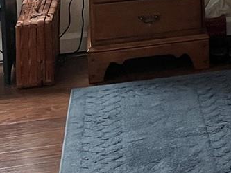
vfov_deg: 10.8
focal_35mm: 125
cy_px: -178
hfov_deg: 14.5
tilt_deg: -5.1
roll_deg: +1.9
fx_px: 834
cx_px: 366
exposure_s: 1/70
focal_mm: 5.1
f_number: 1.6
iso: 125
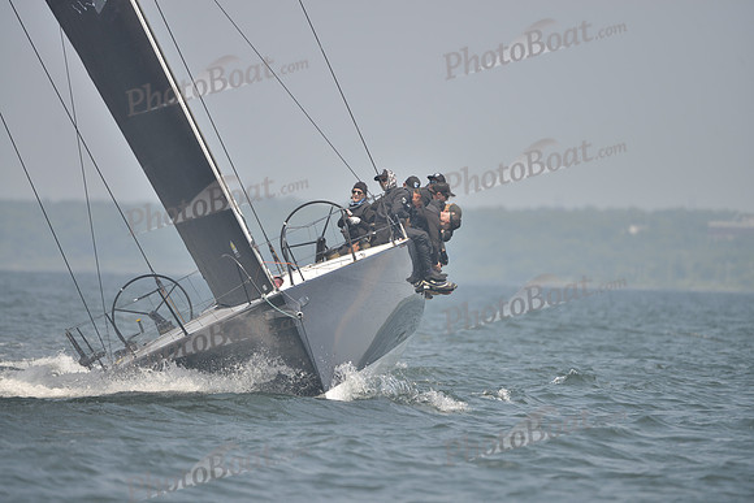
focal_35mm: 240
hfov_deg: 8.6
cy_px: 252
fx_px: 5028
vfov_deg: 5.7
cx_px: 377
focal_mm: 240
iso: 200
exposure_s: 1/1600
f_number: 4
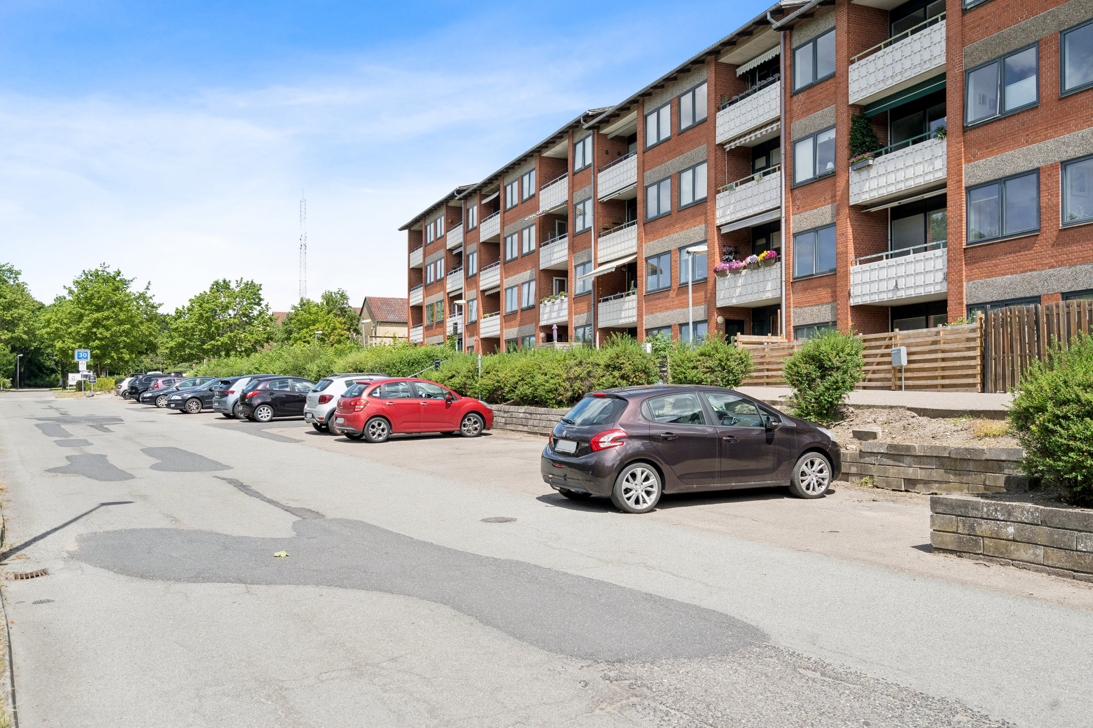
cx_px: 546
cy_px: 364
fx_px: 911
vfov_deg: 43.6
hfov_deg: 61.9
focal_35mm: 30
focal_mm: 30
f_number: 7.1
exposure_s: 1/2000
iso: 800
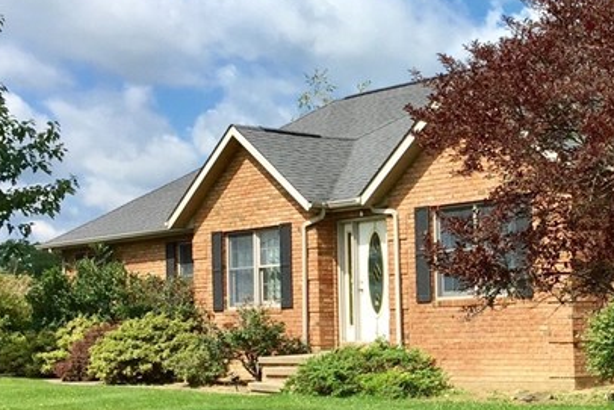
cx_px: 581
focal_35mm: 76
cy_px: 294
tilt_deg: +2.2
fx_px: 1297
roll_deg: +0.9
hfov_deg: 25.6
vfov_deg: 17.9
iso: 32
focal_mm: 4.15
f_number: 2.2
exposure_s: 1/2083
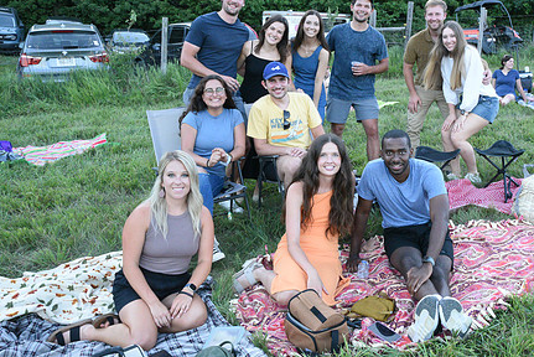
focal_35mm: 39
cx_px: 343
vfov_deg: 34.3
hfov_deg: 48.9
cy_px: 172
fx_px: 579
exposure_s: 1/100
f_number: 22
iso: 8000
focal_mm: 29
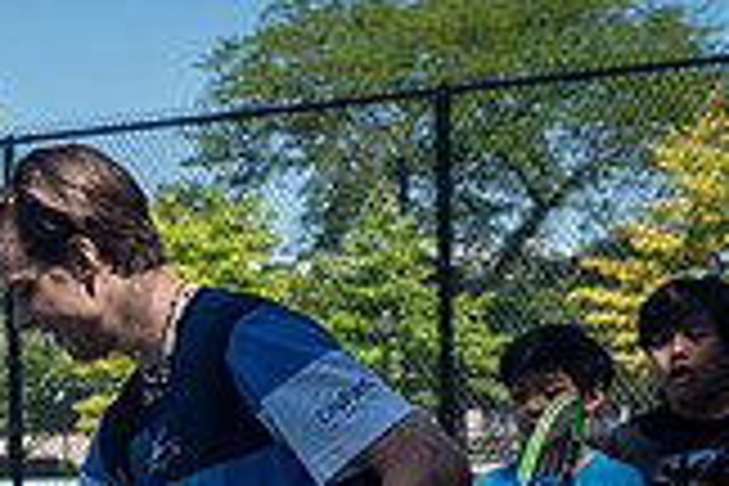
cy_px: 733
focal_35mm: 139
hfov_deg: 14.6
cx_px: 52
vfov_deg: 9.6
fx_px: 2815
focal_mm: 35
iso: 200
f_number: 4
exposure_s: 1/2000
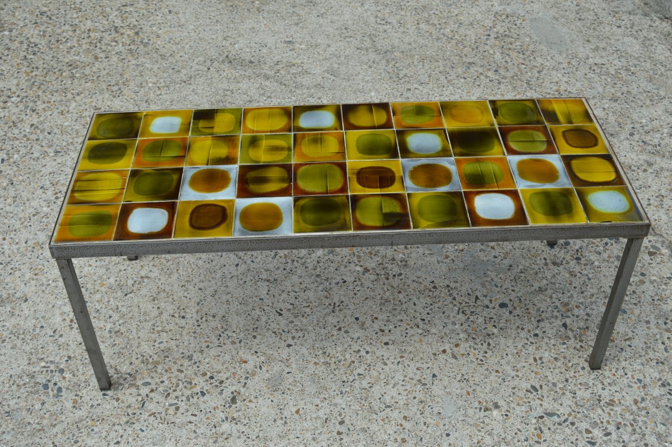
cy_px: 224
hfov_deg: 46.4
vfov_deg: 31.8
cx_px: 336
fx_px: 783
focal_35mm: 42
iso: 100
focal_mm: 28
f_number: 7.1
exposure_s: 1/200
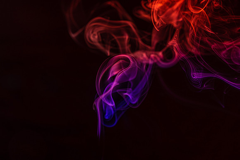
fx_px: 525
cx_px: 105
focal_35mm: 79
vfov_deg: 17.3
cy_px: 90
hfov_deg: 25.7
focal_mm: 70
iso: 100
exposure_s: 1/200
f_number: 8
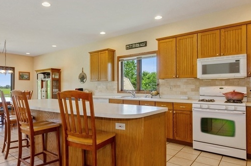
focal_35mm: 25
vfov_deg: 51.8
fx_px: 171
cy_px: 83
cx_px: 98
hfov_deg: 71.5
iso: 200
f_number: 10
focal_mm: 13
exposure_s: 1/4
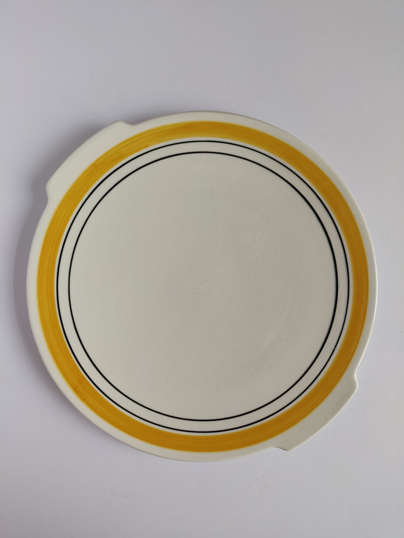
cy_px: 269
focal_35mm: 25
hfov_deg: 54.9
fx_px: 389
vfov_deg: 69.4
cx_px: 202
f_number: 1.7
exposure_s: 1/50
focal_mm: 4.25
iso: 200
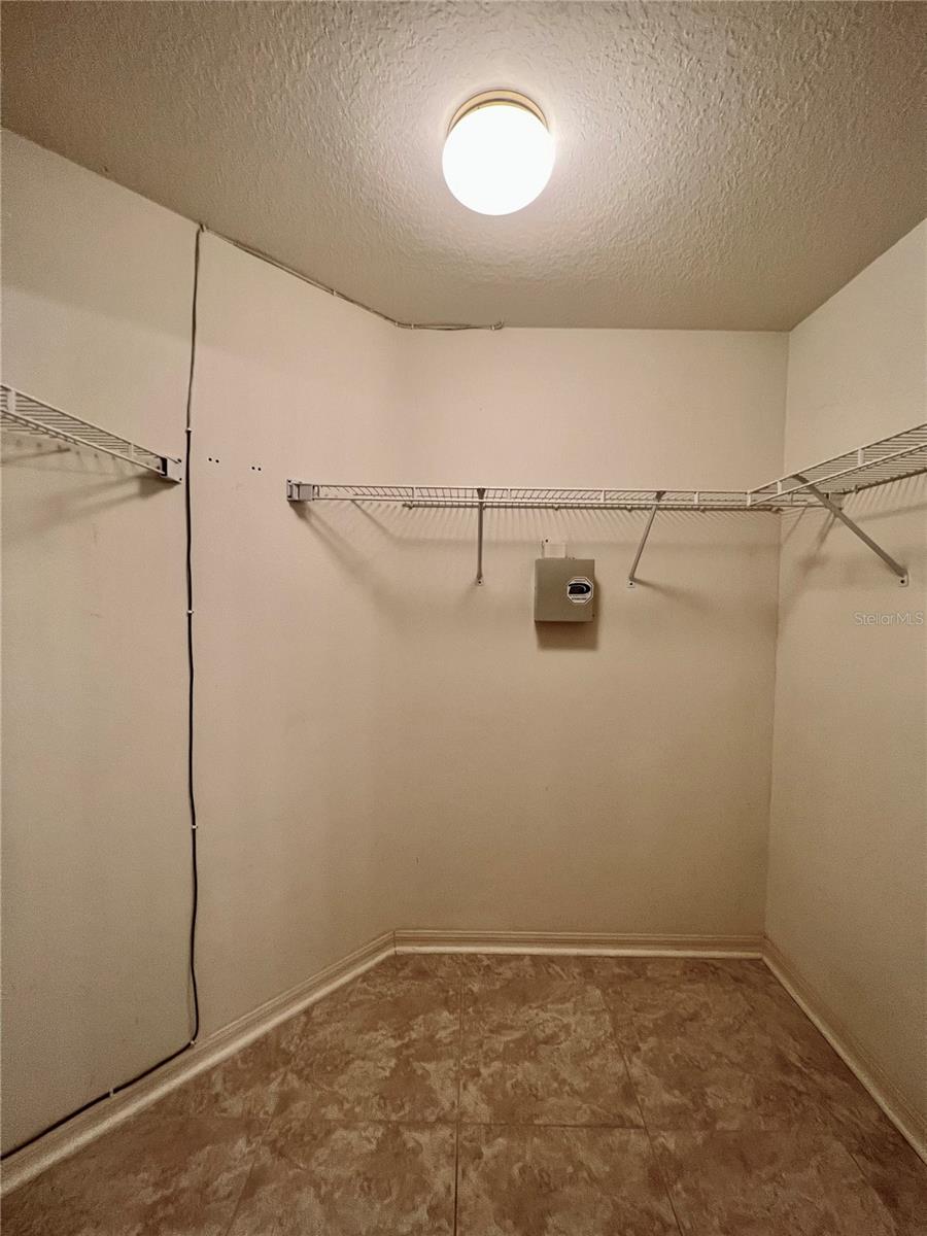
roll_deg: -0.8
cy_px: 618
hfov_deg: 89.9
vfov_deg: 106.2
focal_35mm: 13
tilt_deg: -1.2
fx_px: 464
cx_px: 464
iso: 250
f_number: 1.8
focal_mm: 1.57
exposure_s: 1/120
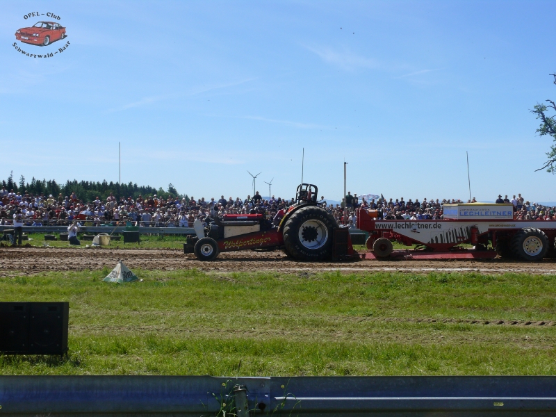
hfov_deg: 39.7
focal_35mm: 48
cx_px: 278
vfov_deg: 30.3
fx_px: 771
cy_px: 208
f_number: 6.3
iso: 100
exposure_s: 1/500
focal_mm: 10.2
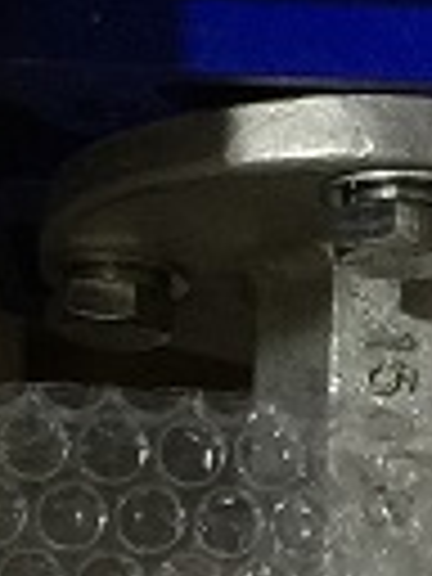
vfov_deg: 8.9
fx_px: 3611
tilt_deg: -79.4
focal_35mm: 217
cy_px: 918
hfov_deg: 6.8
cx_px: 274
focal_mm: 4.15
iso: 64
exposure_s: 1/17
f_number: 2.2
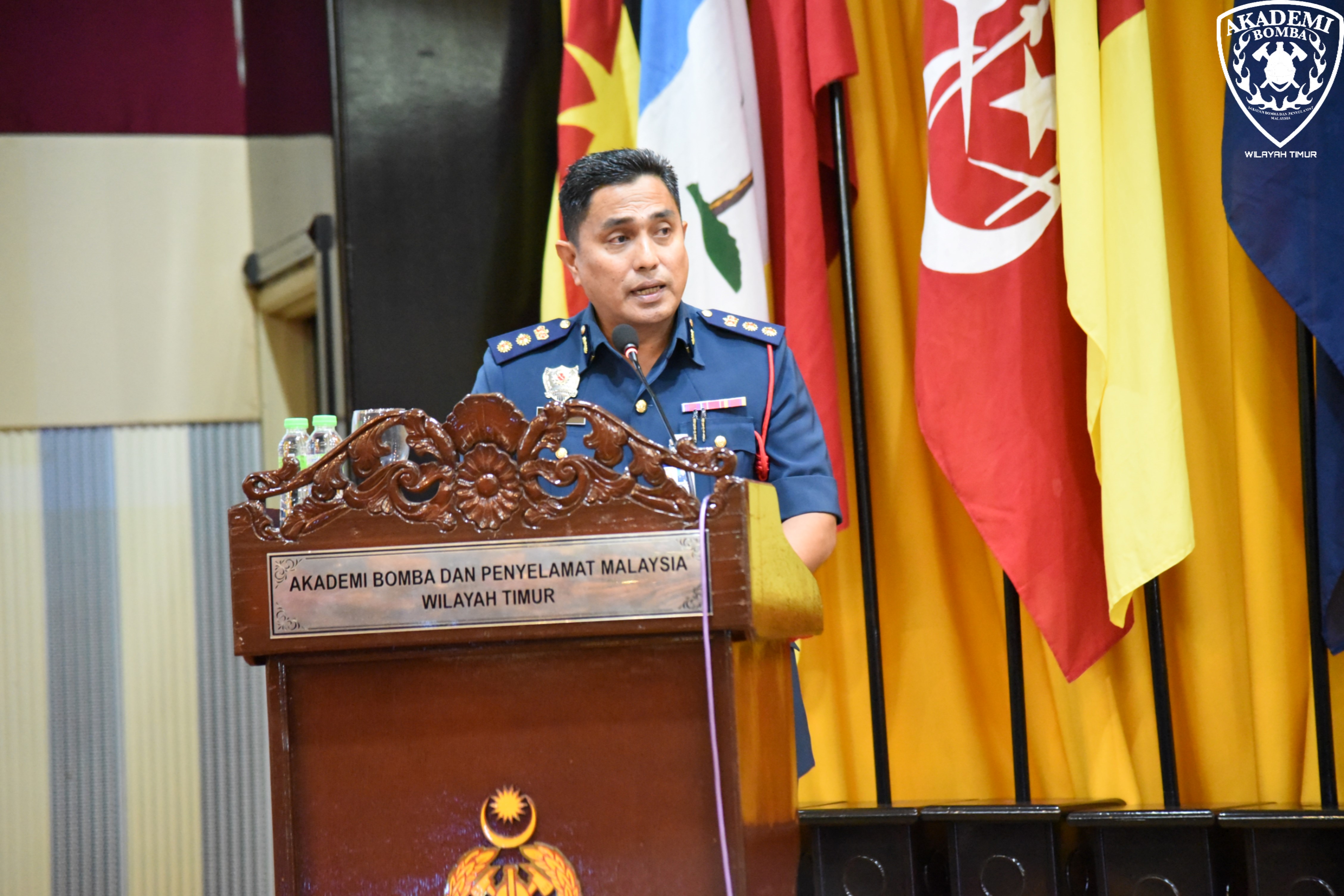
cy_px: 448
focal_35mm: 120
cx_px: 672
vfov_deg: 11.4
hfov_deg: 17.1
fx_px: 4480
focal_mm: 120
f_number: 4
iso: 12800
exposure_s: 1/80
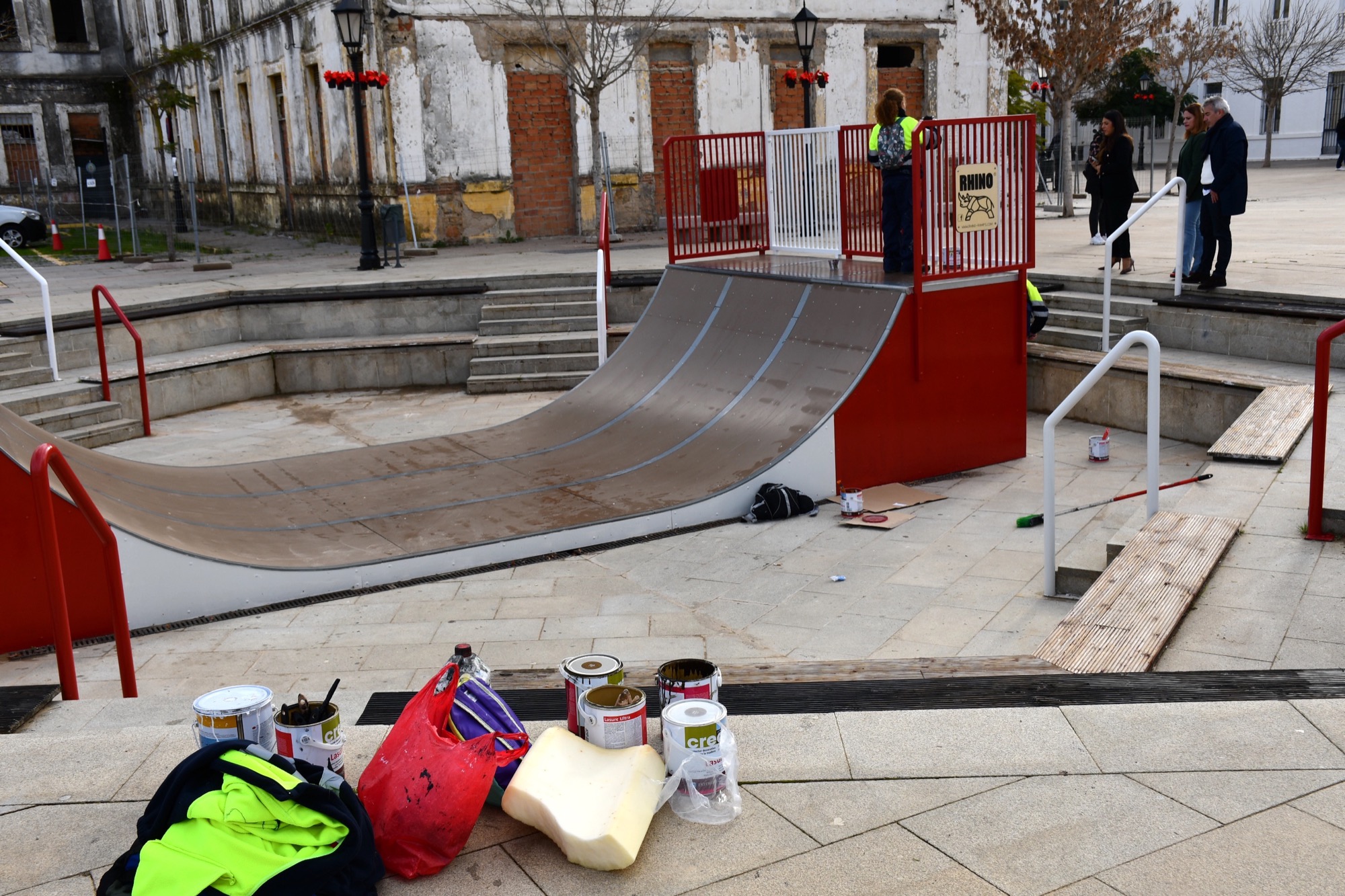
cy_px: 448
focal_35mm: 36
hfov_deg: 53.1
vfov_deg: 36.9
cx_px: 672
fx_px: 1345
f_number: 8
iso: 125
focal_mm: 24
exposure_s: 1/250
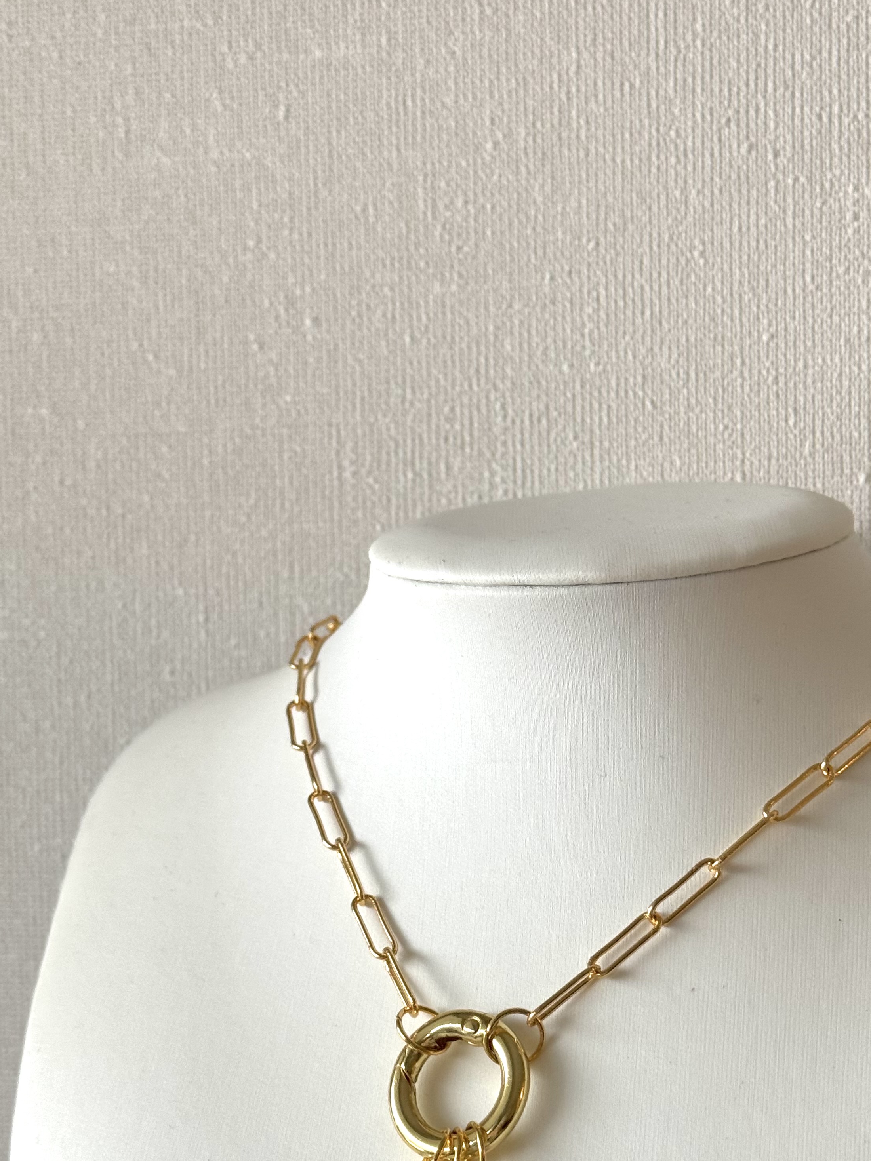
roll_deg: +1.5
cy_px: 765
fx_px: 2214
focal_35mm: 66
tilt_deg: -2.0
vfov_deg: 29.2
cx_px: 541
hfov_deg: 22.2
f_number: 1.78
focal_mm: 6.76
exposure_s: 1/103
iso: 100
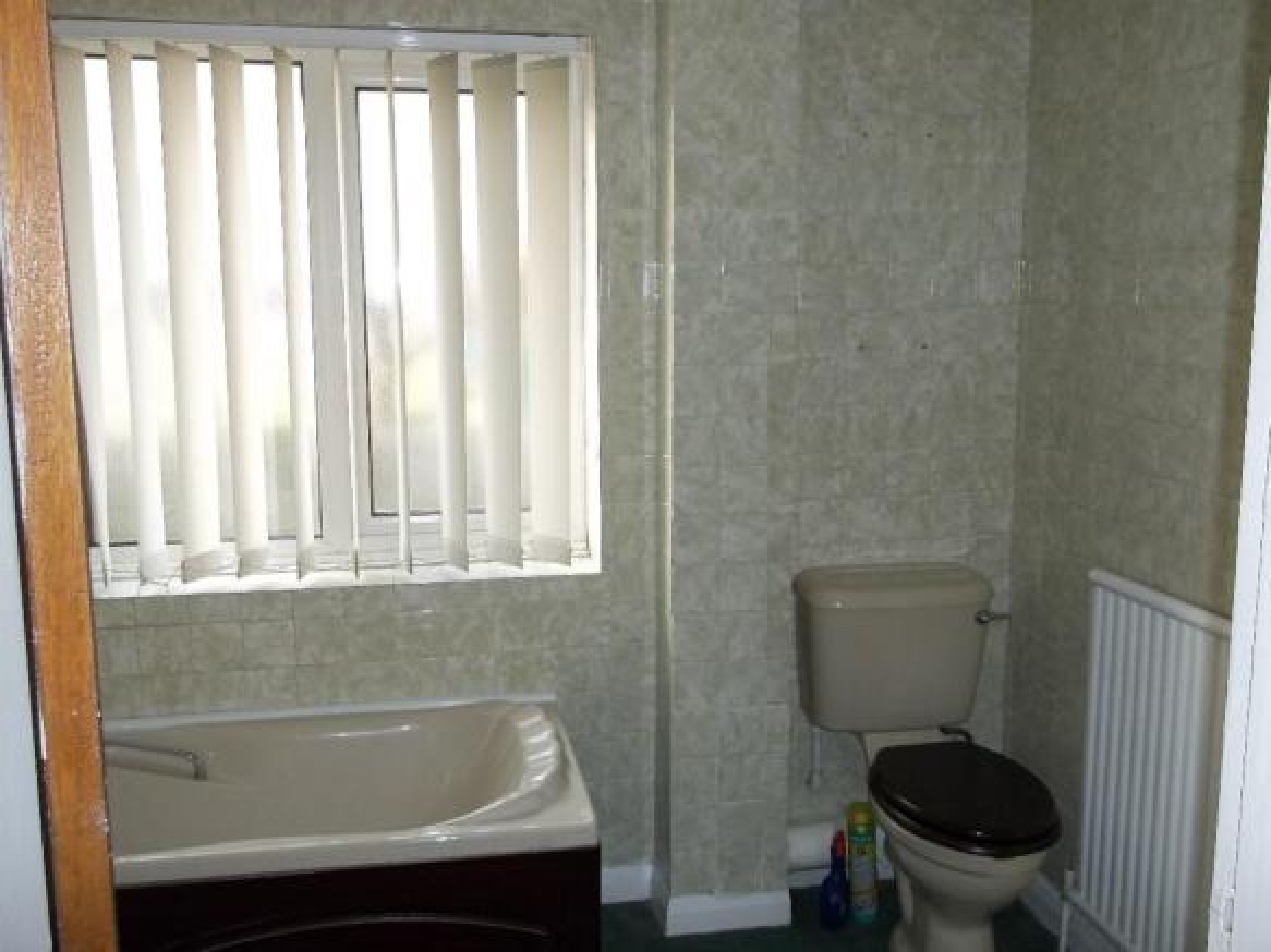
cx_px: 636
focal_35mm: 33
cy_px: 476
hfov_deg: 55.4
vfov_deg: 42.9
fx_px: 1211
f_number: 3.3
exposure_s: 1/50
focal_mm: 5.9
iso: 80
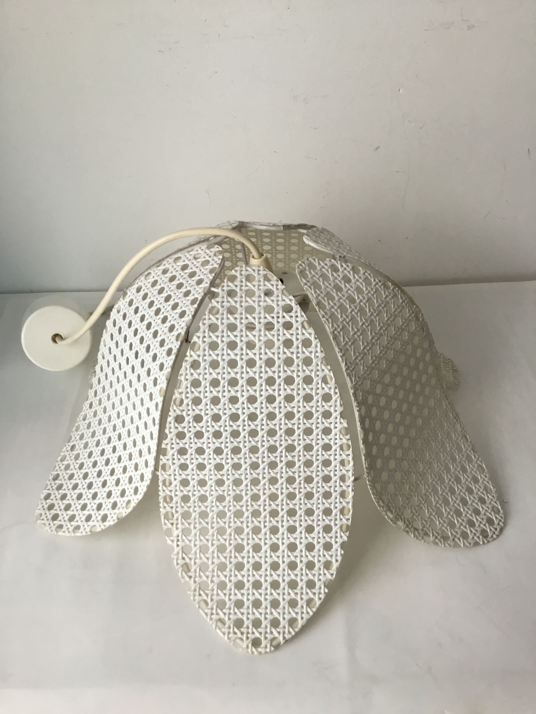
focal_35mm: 31
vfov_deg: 58.4
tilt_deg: -37.2
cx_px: 268
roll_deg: +3.9
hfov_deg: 45.4
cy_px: 357
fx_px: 640
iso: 25
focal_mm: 3.3
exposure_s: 1/33
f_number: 2.4
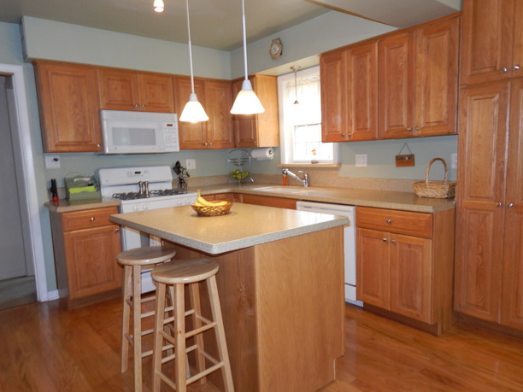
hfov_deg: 73.9
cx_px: 265
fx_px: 347
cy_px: 202
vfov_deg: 58.9
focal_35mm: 23
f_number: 3
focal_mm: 4
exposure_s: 1/30
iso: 200
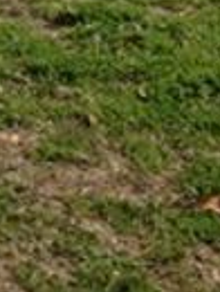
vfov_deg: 10.6
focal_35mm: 169
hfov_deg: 8.4
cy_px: -322
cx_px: -211
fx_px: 1427
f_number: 2.4
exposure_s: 1/1506
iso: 50
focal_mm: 4.12
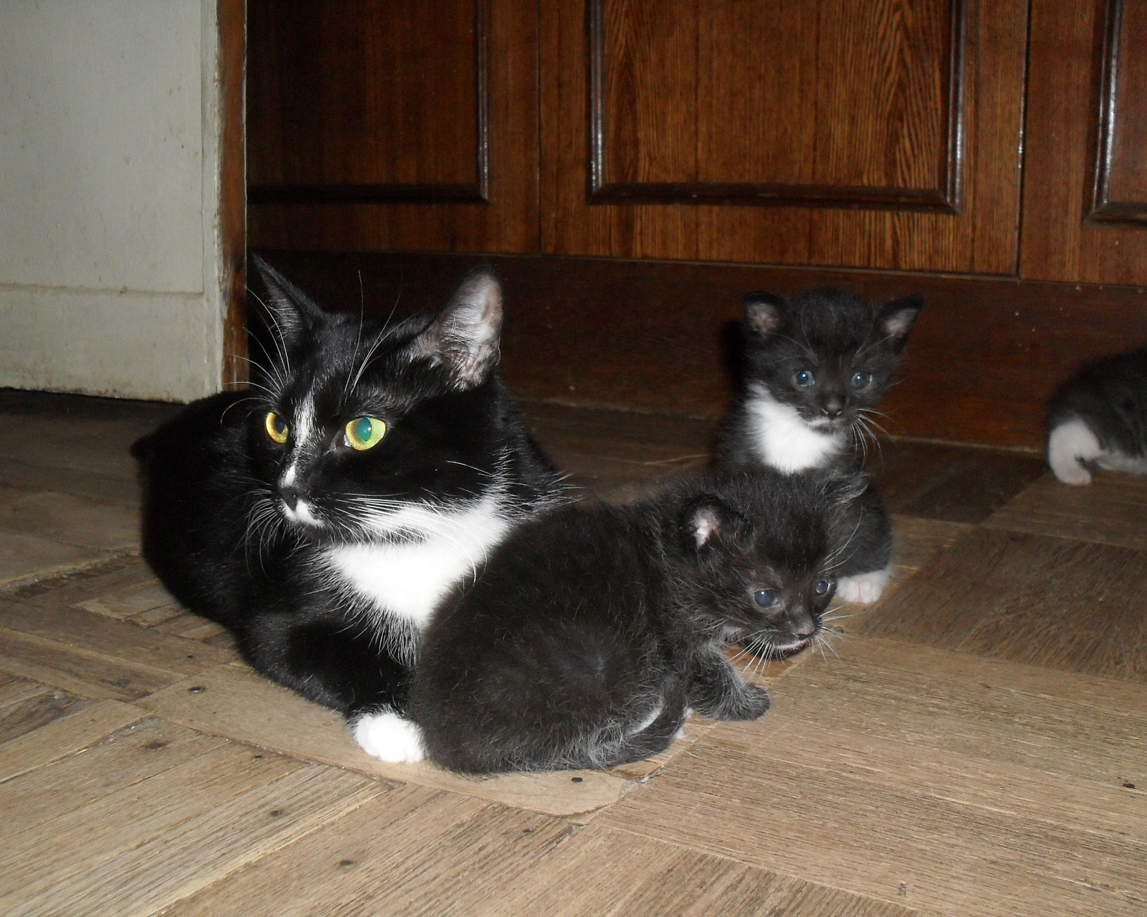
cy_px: 460
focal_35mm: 40
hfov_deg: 45.8
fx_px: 1358
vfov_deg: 37.3
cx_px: 597
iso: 200
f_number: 2.8
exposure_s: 1/45
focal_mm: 6.3
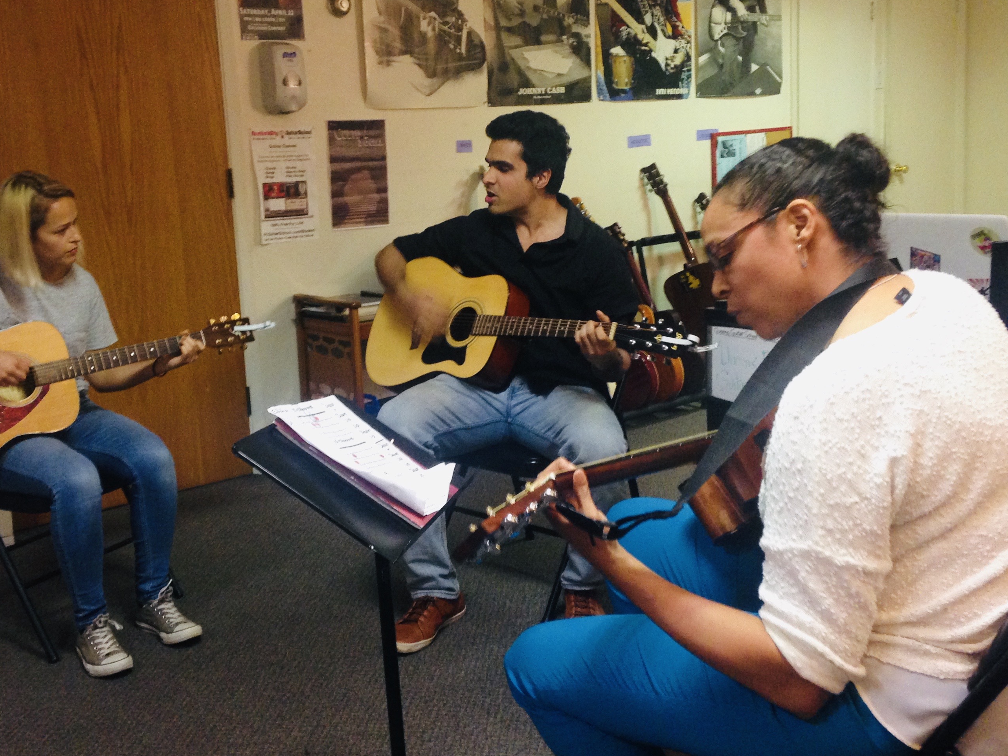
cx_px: 411
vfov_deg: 34.3
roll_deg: +3.8
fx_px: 1223
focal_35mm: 42
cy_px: 313
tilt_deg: -8.9
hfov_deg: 44.6
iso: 200
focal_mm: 4.12
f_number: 2.4
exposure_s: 1/20
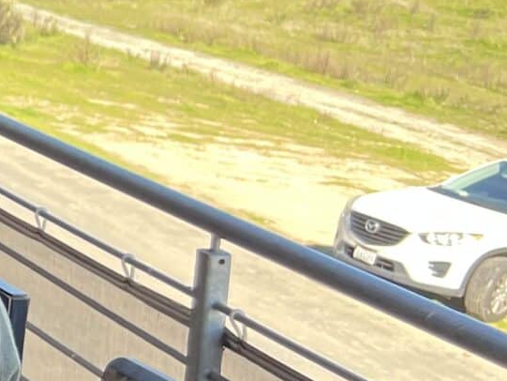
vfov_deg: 12.0
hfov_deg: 12.8
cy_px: 73
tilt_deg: -10.4
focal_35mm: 123
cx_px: -666
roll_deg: -1.2
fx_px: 1802
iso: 50
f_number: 1.5
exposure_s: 1/448
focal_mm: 5.7
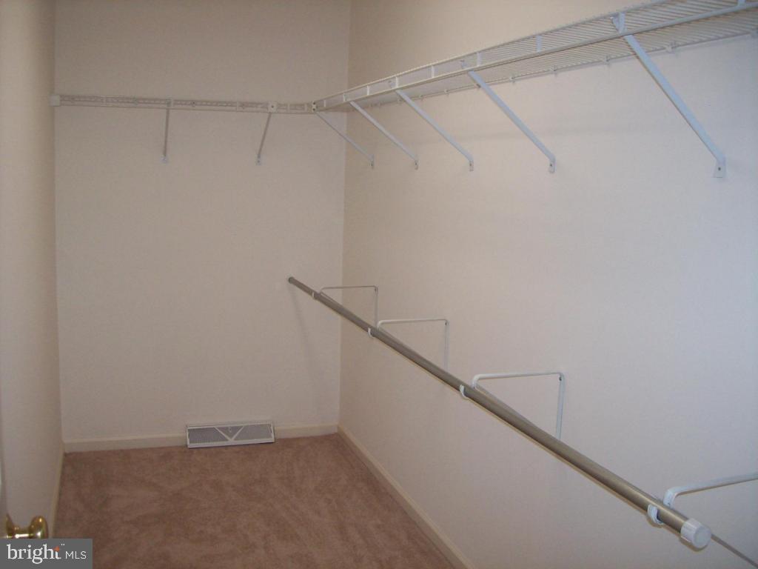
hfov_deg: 51.4
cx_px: 379
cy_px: 284
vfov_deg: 39.7
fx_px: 788
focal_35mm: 36
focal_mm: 6
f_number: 2.7
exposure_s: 1/64
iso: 80
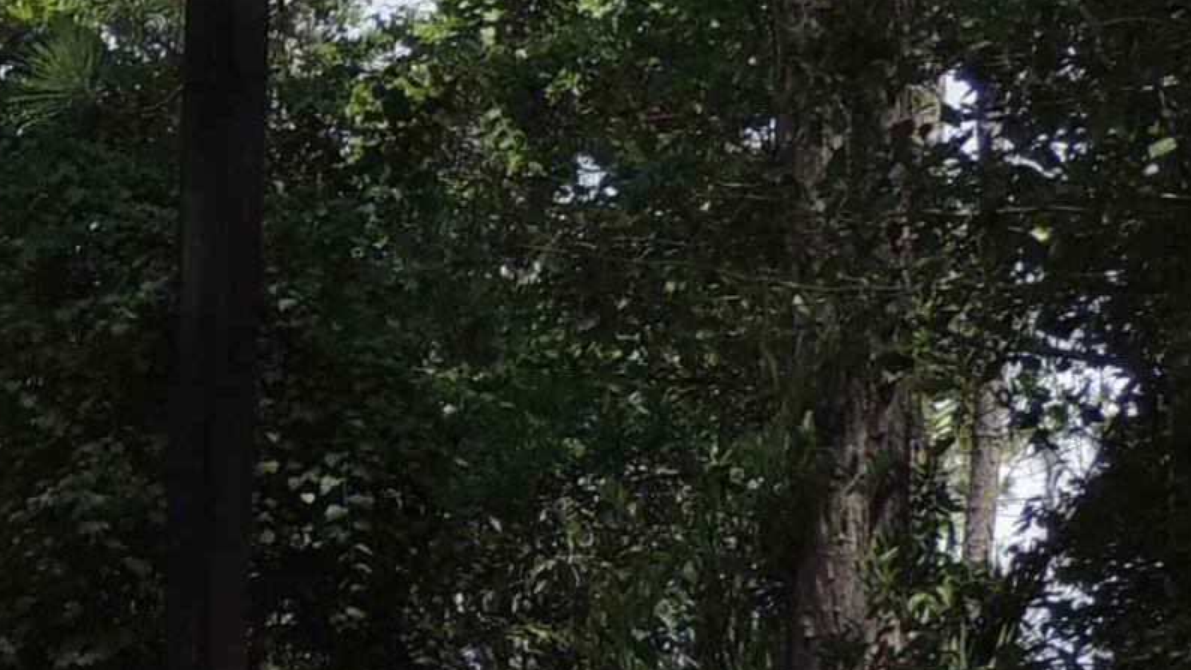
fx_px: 5591
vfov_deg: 6.8
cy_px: 937
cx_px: -1038
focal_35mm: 177
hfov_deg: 11.2
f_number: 3.4
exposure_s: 1/800
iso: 100
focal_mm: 7.6
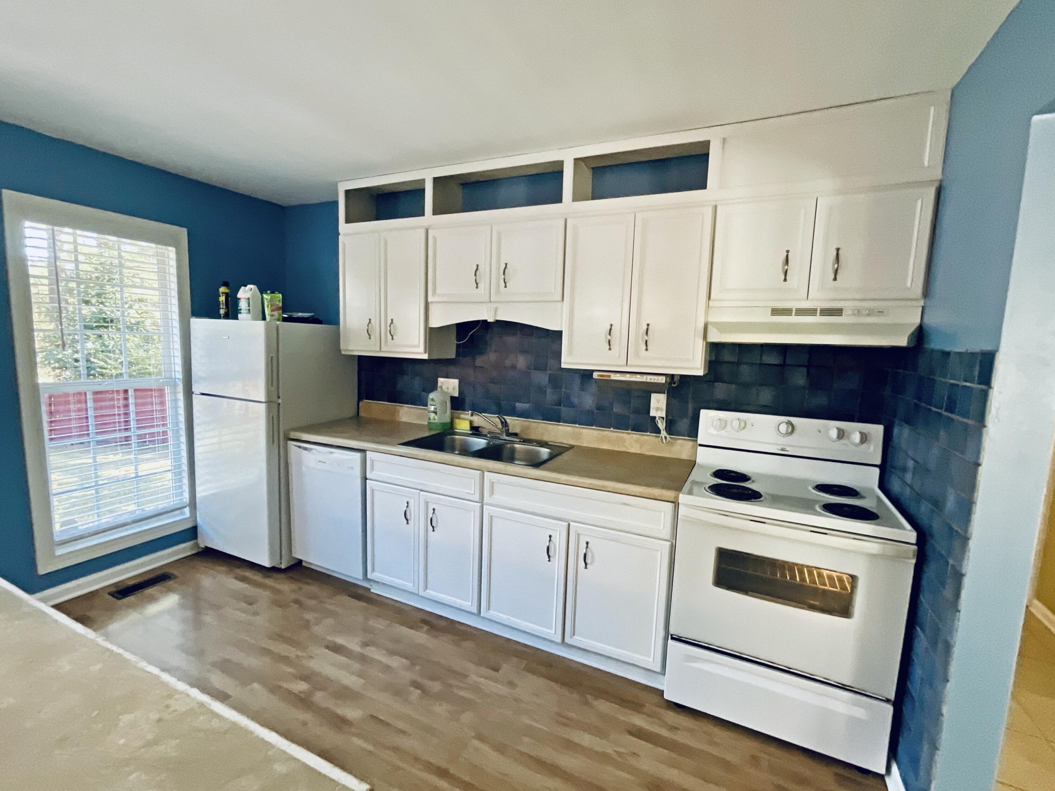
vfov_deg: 85.7
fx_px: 427
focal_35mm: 14
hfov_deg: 102.1
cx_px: 528
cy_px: 396
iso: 250
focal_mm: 1.27
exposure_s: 1/60
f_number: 2.4
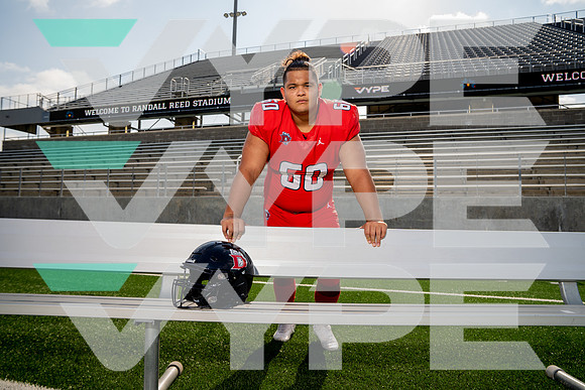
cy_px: 195
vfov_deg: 49.6
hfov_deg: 69.4
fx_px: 423
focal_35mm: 26
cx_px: 292
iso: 100
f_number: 6.3
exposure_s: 1/250
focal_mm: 26
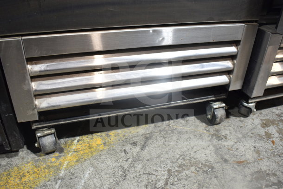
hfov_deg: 59.5
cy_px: 94
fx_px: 248
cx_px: 142
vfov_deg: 41.7
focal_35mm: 32
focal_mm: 21
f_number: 3.8
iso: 360
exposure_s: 1/30
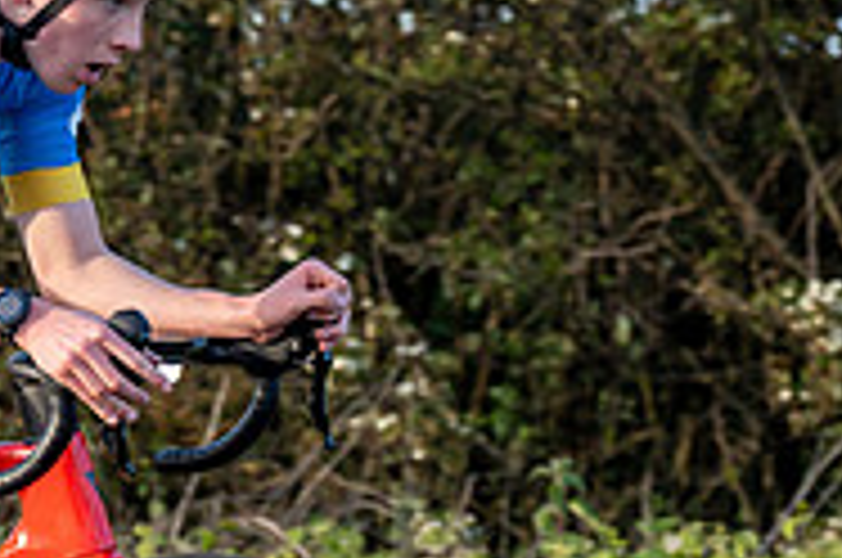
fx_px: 9923
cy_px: 203
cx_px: 207
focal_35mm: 425
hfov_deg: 4.9
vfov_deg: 3.2
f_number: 4
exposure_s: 1/1000
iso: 1000
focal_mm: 104
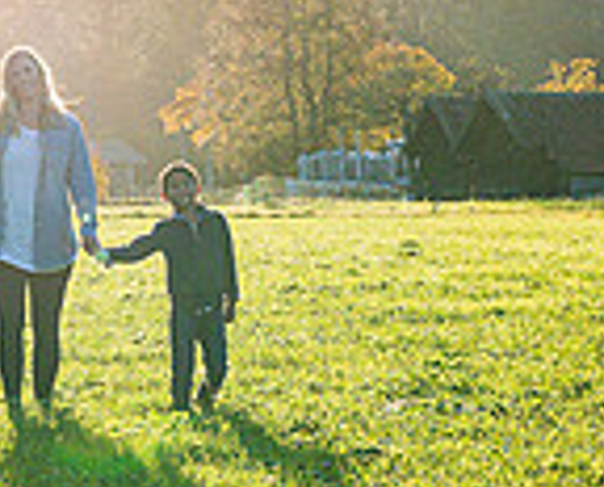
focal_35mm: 282
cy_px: 119
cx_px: 93
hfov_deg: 6.8
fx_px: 5055
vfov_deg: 5.5
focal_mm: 70
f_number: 9
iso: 400
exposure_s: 1/1250
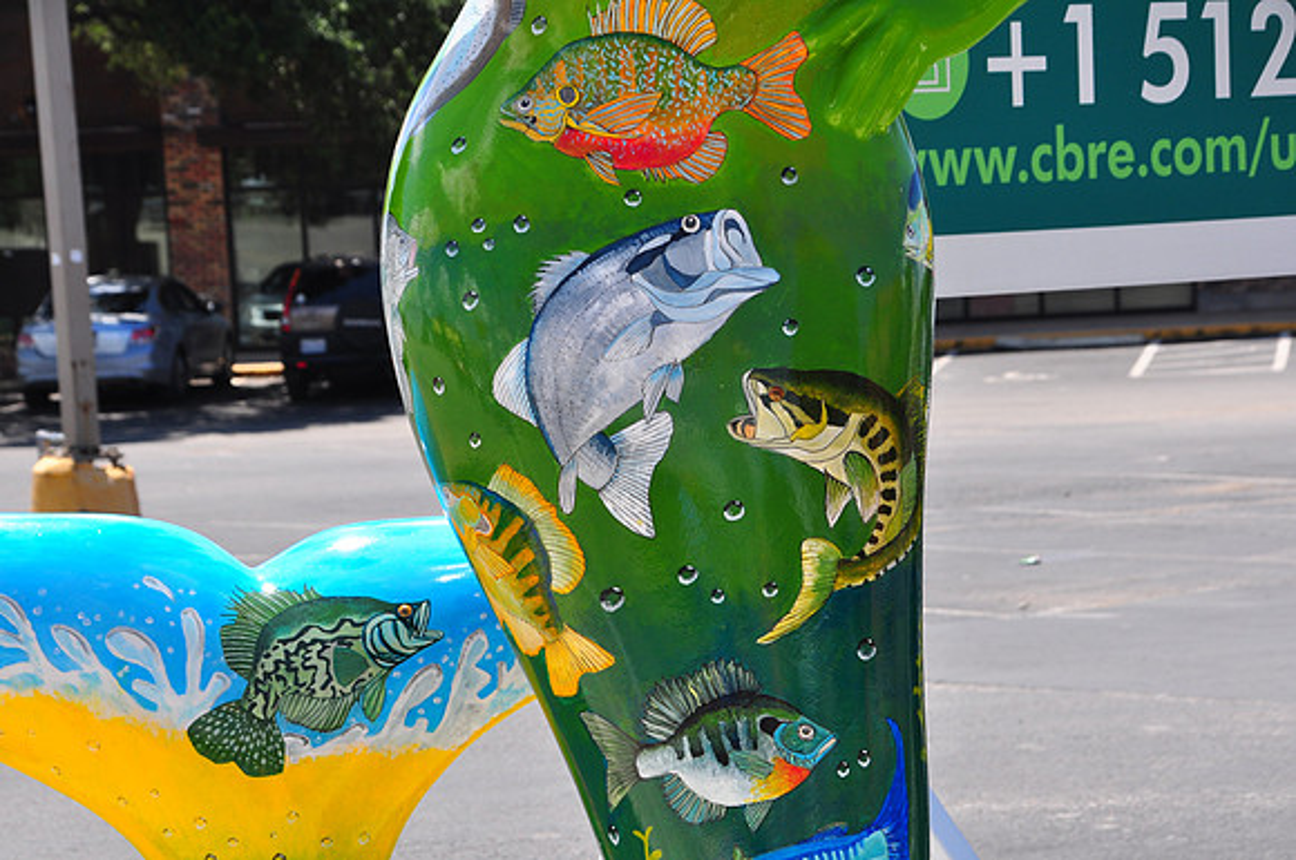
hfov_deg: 14.9
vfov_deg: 9.9
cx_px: 648
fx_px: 4961
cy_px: 430
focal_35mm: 138
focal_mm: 92
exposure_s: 1/125
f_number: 14
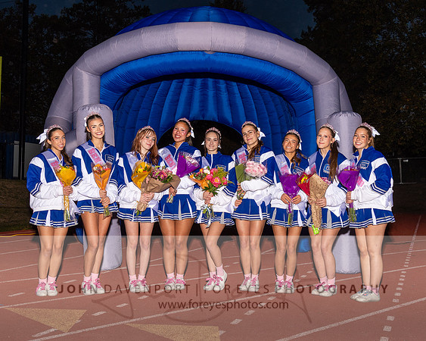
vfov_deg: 34.1
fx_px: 555
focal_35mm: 44
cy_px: 179
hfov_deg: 41.9
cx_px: 233
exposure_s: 1/200
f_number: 10
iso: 200
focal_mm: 31
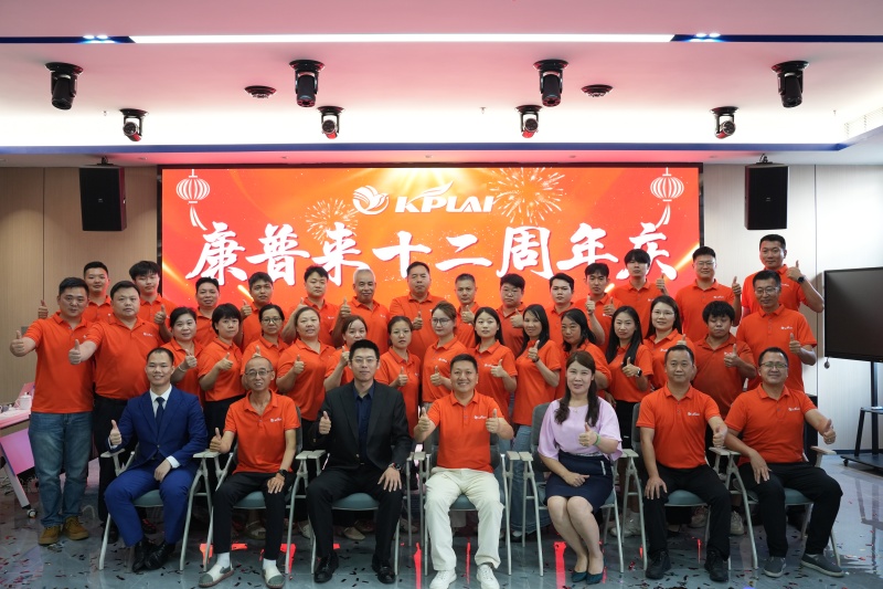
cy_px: 294
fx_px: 711
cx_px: 442
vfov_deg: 44.9
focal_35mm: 29
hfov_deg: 63.7
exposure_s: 1/60
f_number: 5.6
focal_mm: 29
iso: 2000
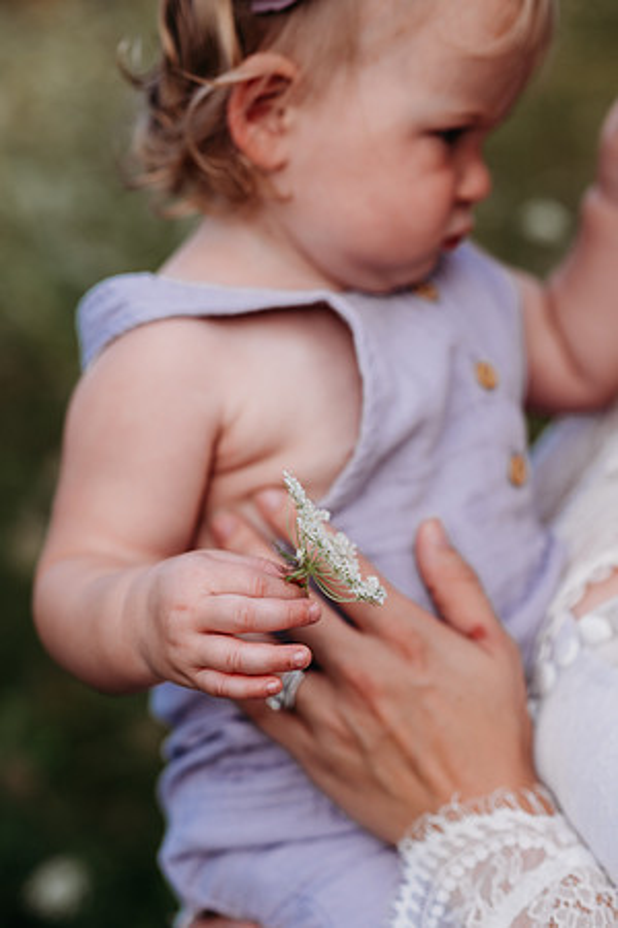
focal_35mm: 85
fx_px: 2189
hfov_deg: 16.1
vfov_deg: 23.9
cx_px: 309
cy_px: 464
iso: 250
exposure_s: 1/1250
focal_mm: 85
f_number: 3.5
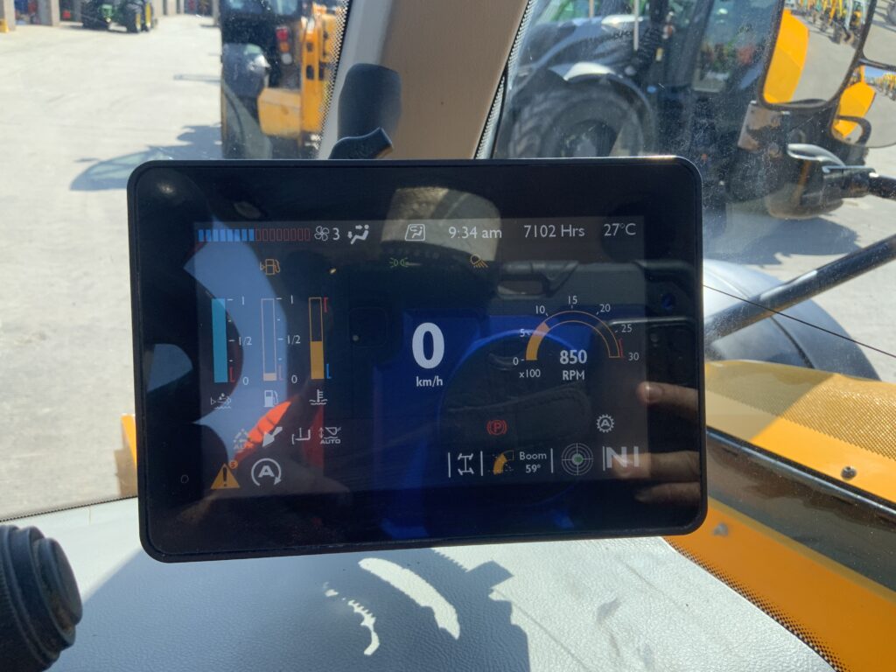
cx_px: 448
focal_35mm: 29
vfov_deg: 48.2
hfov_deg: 61.7
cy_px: 336
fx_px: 751
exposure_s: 1/482
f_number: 1.8
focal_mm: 3
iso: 16
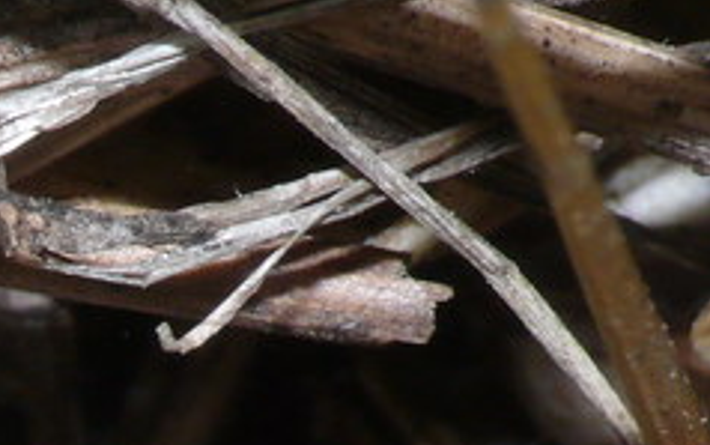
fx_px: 13803
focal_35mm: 713
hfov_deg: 2.9
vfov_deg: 1.8
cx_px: -559
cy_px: 896
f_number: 11
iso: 200
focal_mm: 39.8
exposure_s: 1/200
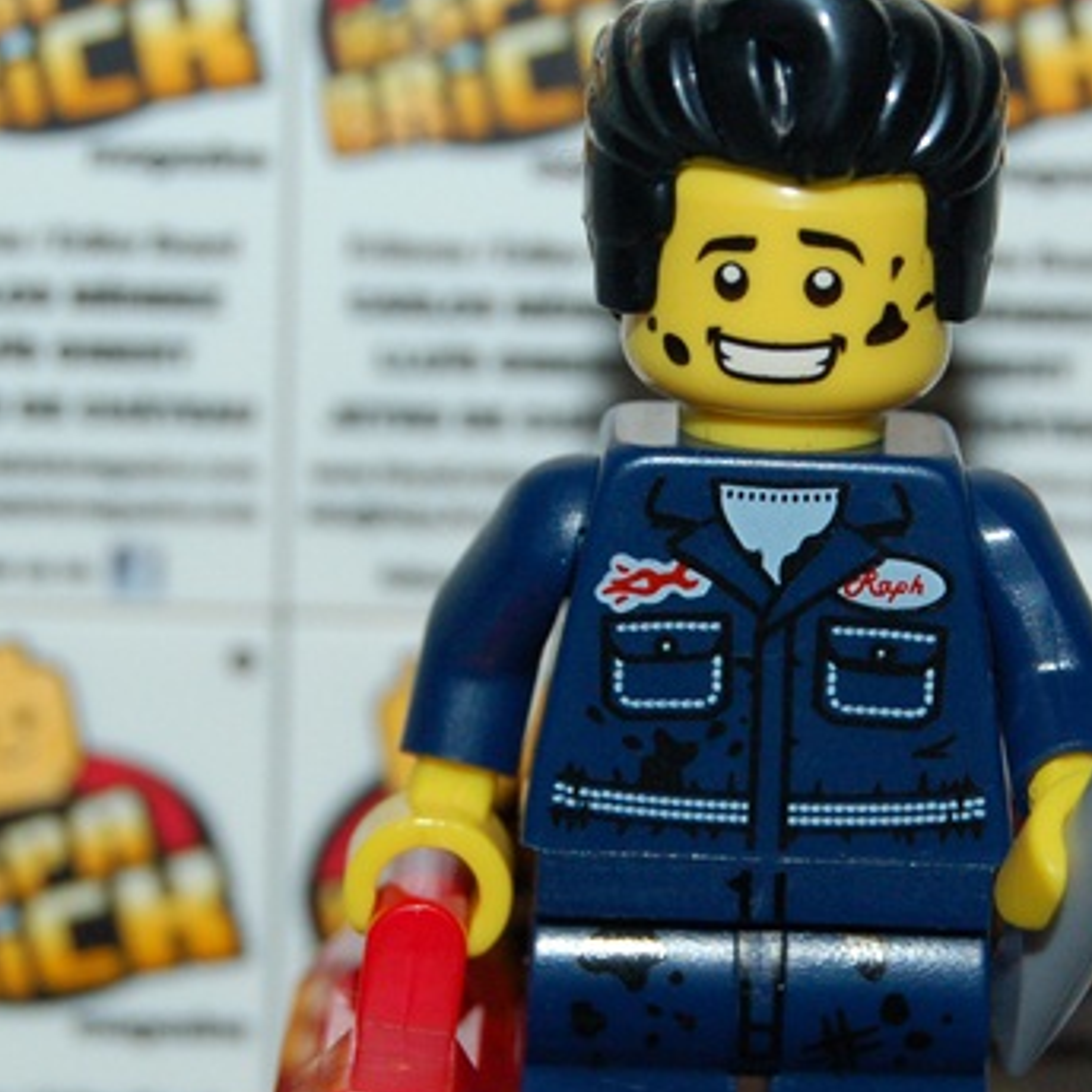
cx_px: 749
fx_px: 5817
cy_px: 657
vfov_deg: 10.7
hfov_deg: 10.7
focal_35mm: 163
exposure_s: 1/60
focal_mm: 55
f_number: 5.6
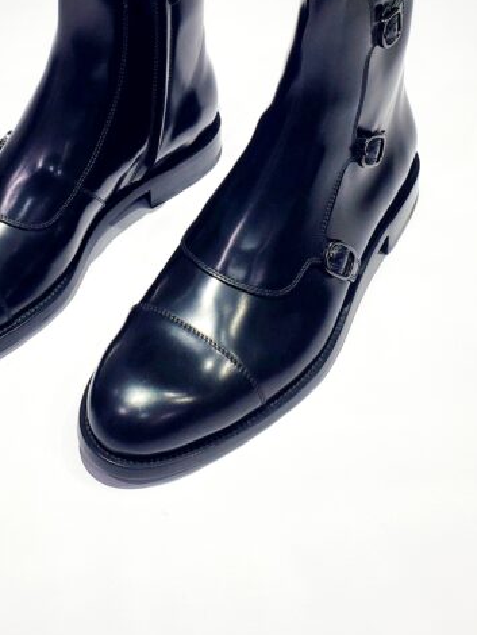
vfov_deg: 44.3
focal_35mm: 42
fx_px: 771
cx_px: 124
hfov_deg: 33.7
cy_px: 226
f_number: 2.4
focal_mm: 4.3
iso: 100
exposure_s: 1/100
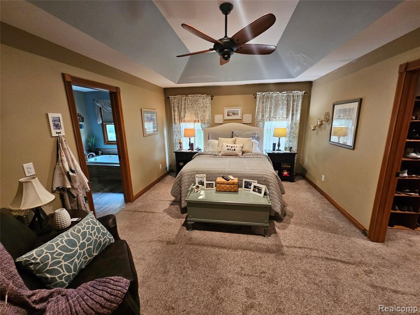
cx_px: 210
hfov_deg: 106.2
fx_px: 158
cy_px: 158
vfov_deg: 89.9
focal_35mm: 13
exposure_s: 1/30
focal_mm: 2.2
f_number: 2.2
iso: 400
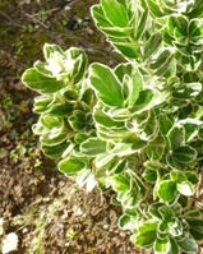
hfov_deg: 27.2
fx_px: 413
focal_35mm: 55
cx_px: 154
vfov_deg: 32.9
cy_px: 41
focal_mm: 5
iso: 100
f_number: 3.3
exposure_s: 1/200
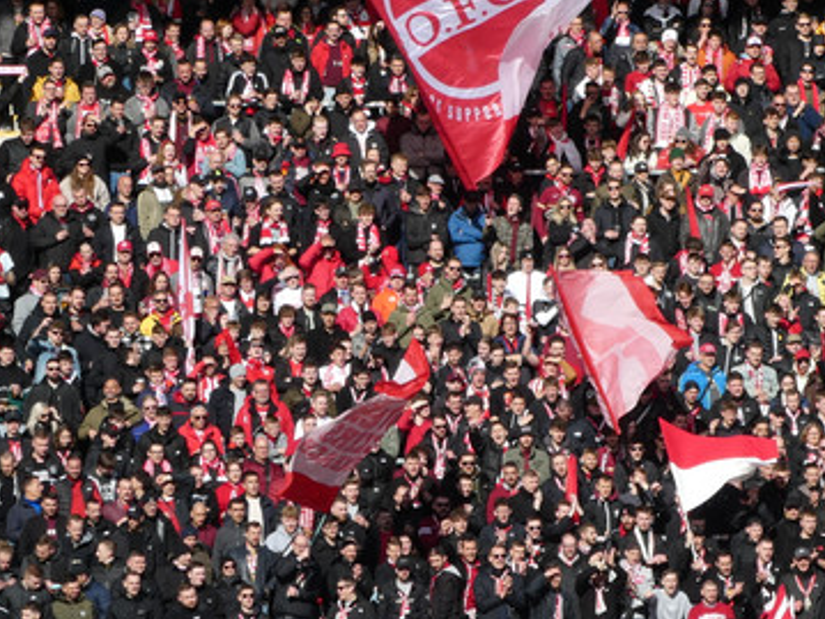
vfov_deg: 4.2
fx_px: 8506
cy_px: 324
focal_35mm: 357
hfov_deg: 5.6
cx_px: 485
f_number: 5.6
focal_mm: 35.8
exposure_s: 1/400
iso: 80
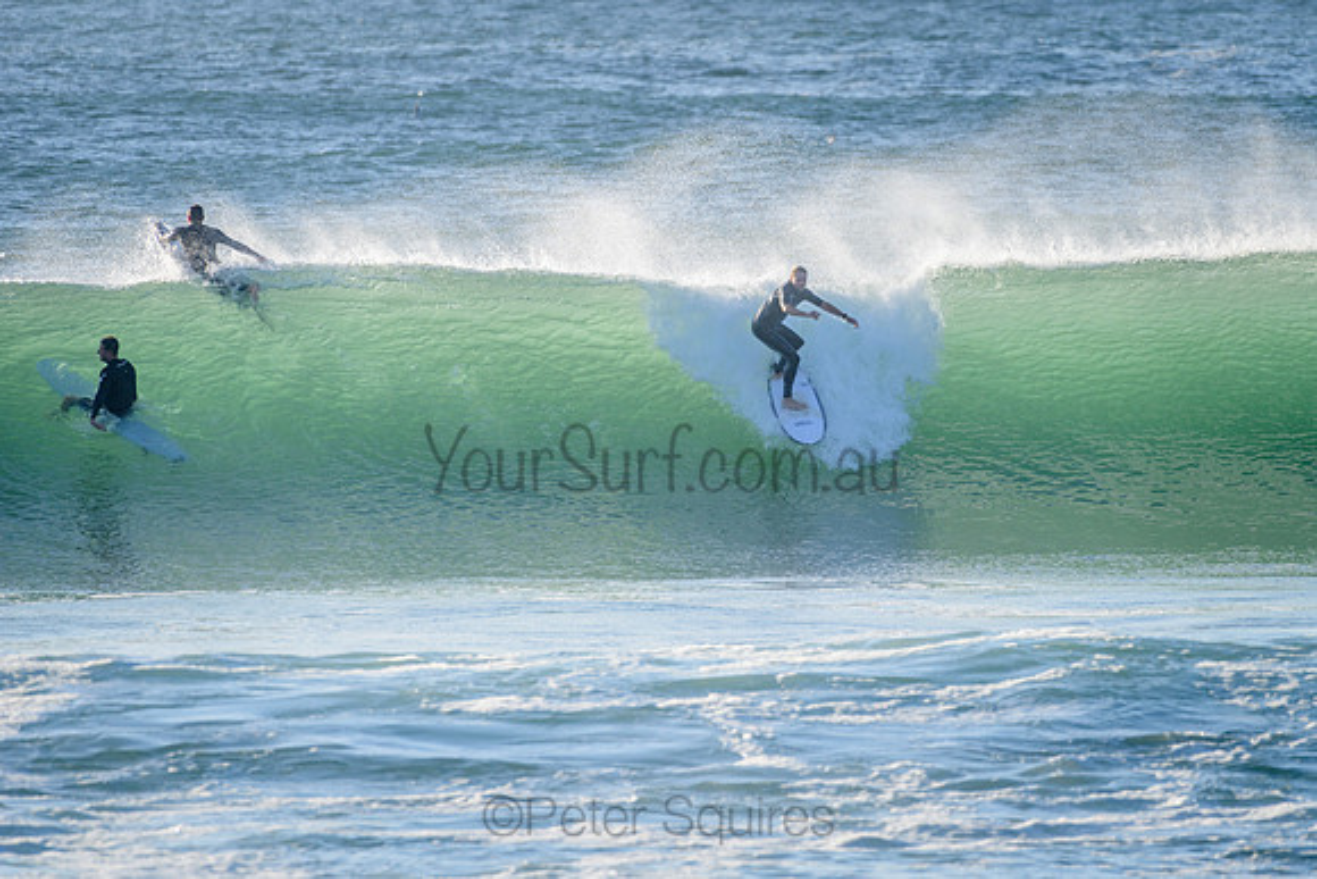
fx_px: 22122
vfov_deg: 2.3
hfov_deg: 3.4
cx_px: 796
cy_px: 348
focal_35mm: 605
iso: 220
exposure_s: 1/1250
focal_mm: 500
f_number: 5.6
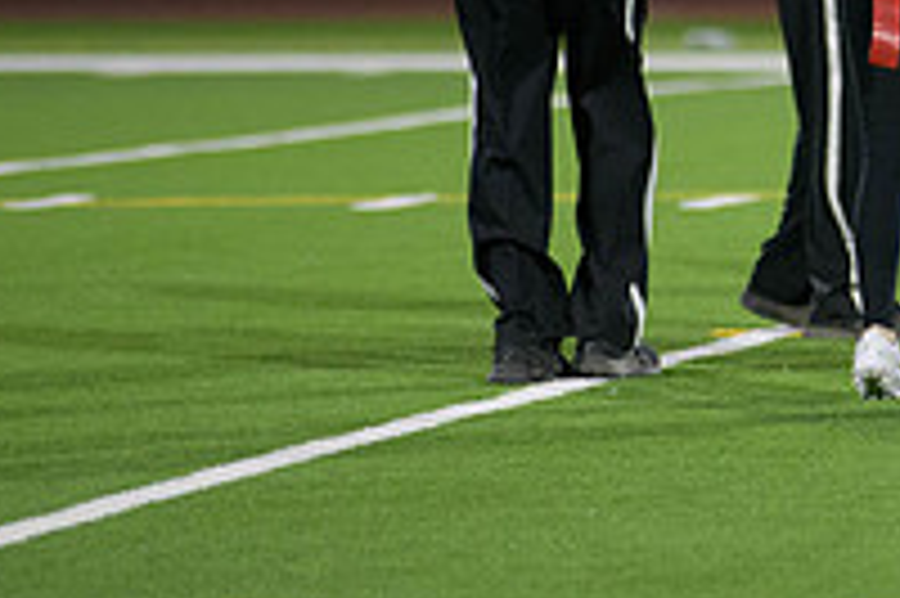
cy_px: -52
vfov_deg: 2.4
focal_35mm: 581
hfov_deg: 3.5
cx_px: 950
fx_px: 14513
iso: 2800
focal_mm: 200
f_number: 2.8
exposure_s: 1/640
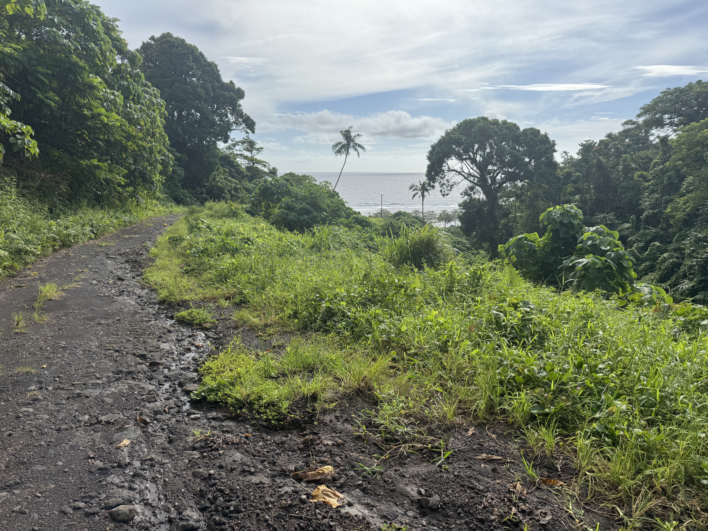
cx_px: 354
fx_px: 491
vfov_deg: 56.8
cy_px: 266
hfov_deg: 71.6
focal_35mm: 24
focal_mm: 6.76
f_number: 1.78
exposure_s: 1/4608
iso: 80
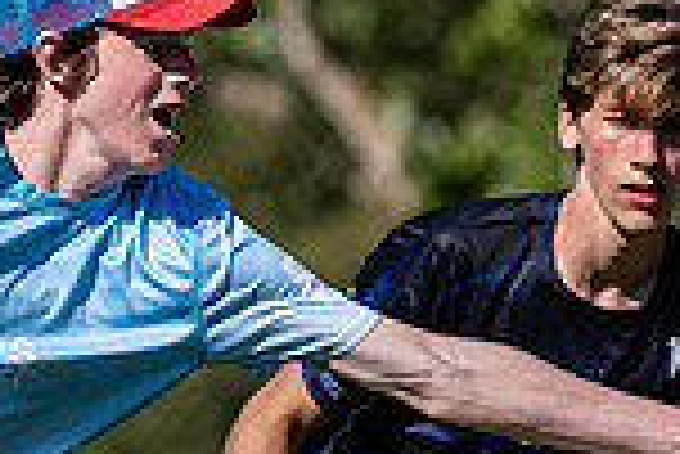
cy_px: 476
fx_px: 31801
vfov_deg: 0.8
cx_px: 73
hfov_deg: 1.2
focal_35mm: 1682
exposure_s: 1/1000
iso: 100
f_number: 4
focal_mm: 210
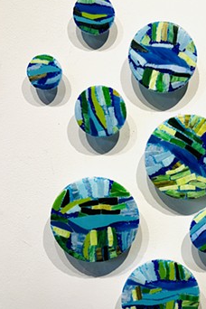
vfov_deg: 54.3
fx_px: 300
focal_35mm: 35
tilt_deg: -1.9
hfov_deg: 36.8
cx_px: 158
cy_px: 175
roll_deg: -0.5
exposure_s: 1/120
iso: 64
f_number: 1.8
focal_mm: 6.8
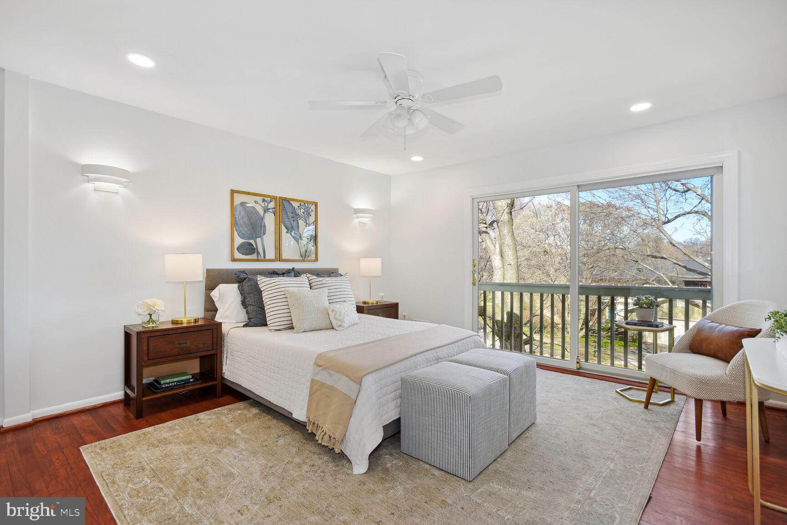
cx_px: 394
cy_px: 262
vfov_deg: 70.4
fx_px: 372
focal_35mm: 17
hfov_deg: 93.3
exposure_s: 1/100
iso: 200
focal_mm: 17
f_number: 8
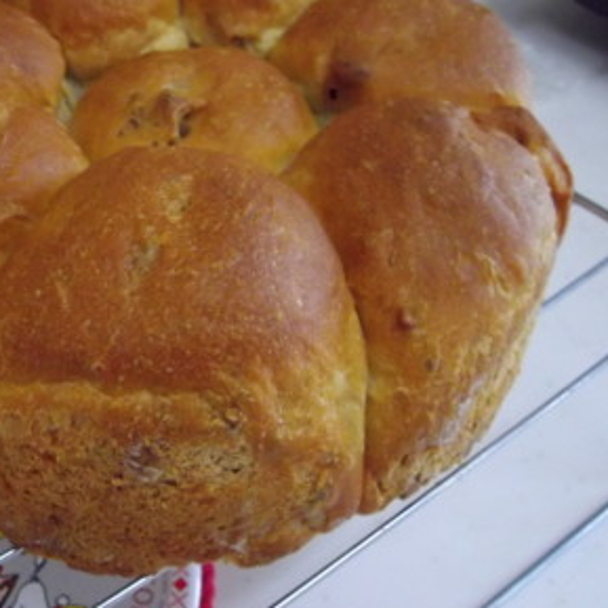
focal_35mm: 44
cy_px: 322
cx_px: 177
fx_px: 874
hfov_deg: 37.7
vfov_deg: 38.3
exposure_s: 1/50
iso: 773
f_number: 3.5
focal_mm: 5.8
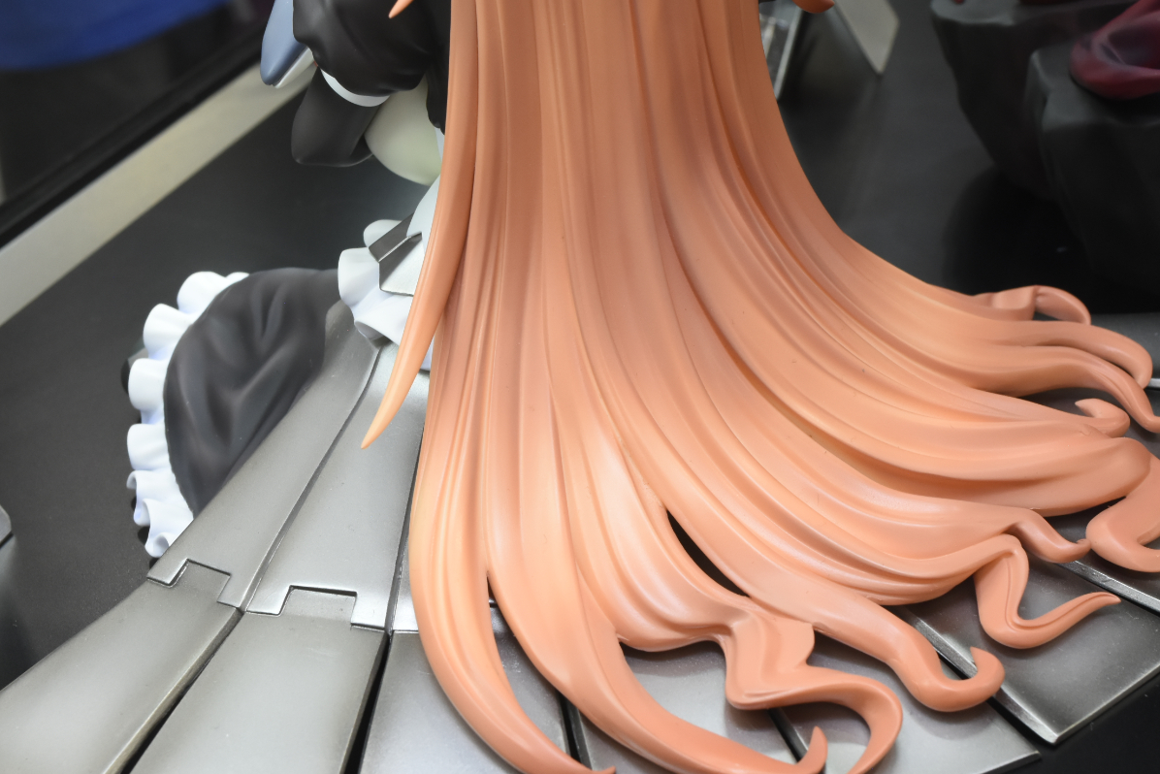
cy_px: 486
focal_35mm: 65
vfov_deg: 20.9
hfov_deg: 30.9
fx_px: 2095
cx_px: 617
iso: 800
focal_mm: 32
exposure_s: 1/60
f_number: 11
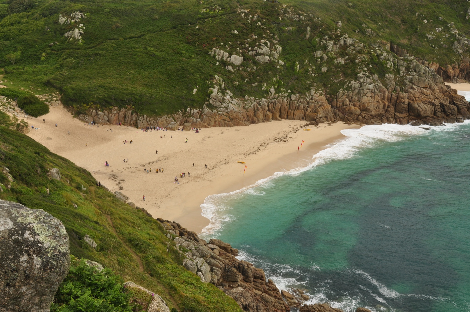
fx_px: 508
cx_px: 235
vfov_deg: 34.1
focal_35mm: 39
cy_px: 156
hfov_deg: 49.6
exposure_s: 1/250
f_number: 11
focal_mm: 26
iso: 200
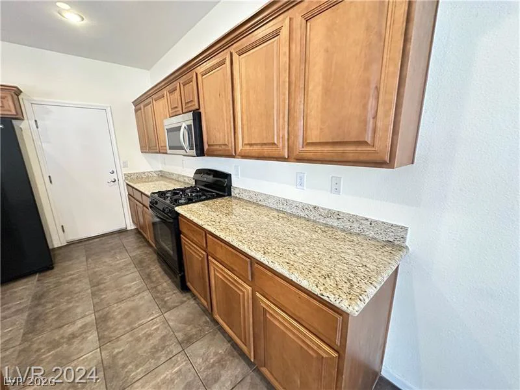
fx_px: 210
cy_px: 195
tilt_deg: -12.8
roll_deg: +0.0
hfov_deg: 102.1
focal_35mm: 14
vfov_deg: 85.7
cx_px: 260
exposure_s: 1/60
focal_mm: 2.22
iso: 500
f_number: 2.2
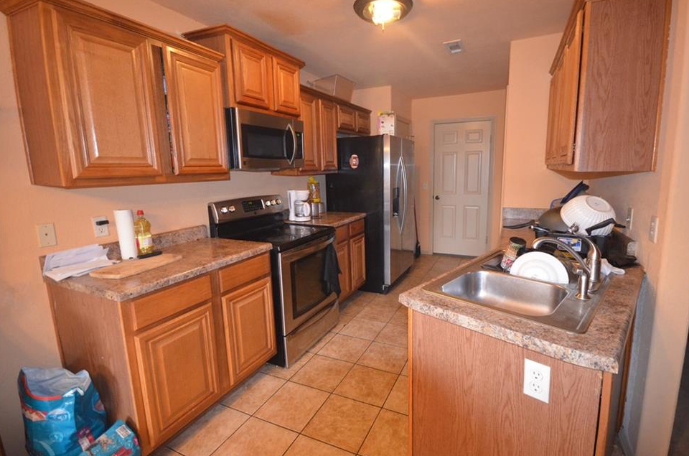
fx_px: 305
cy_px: 223
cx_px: 364
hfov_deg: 96.8
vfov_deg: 73.4
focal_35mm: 16
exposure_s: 1/60
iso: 2500
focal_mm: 10
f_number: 4
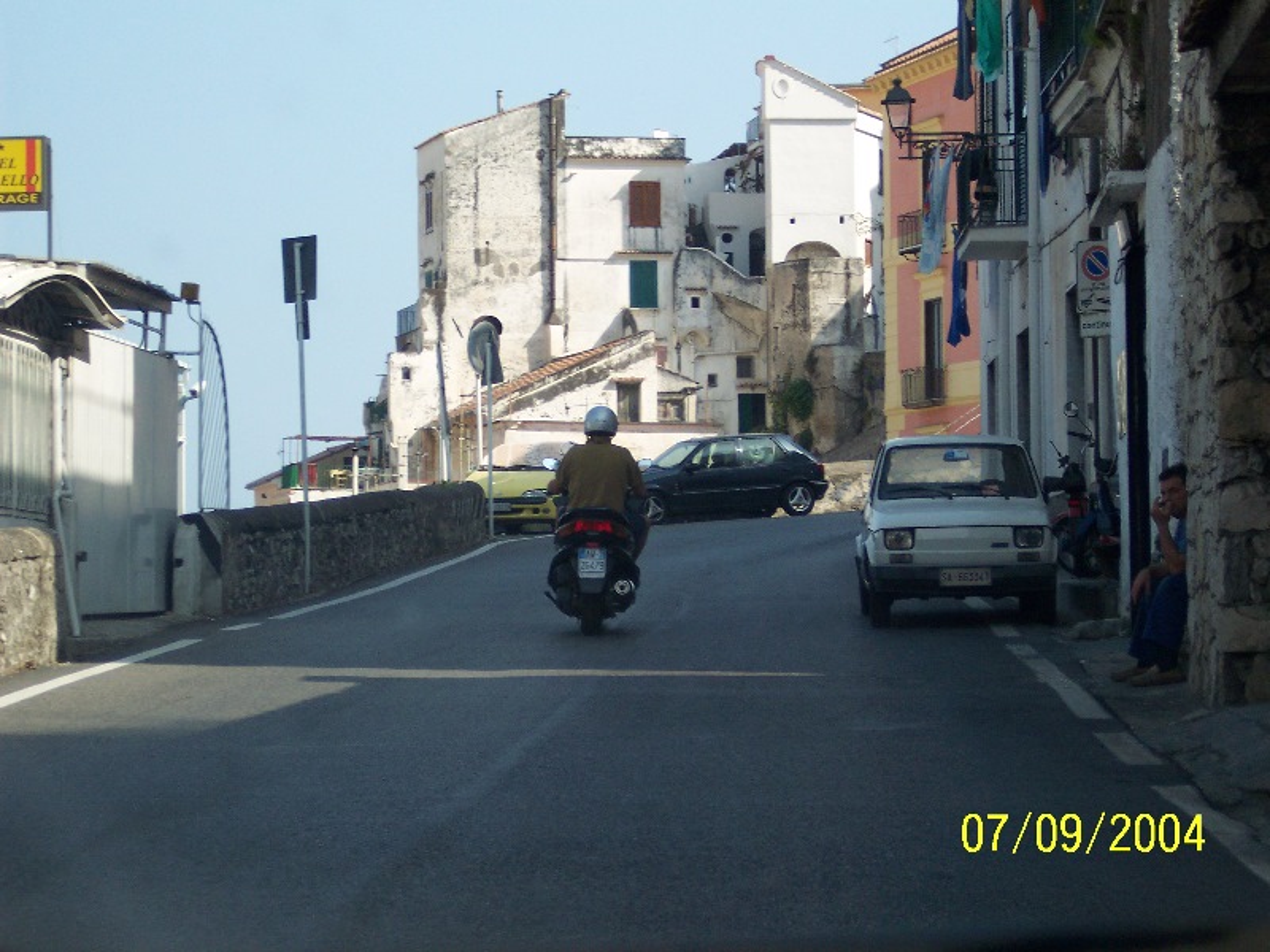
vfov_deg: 14.6
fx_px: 3706
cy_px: 476
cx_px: 635
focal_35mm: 101
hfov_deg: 19.4
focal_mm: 21.3
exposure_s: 1/500
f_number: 4.8
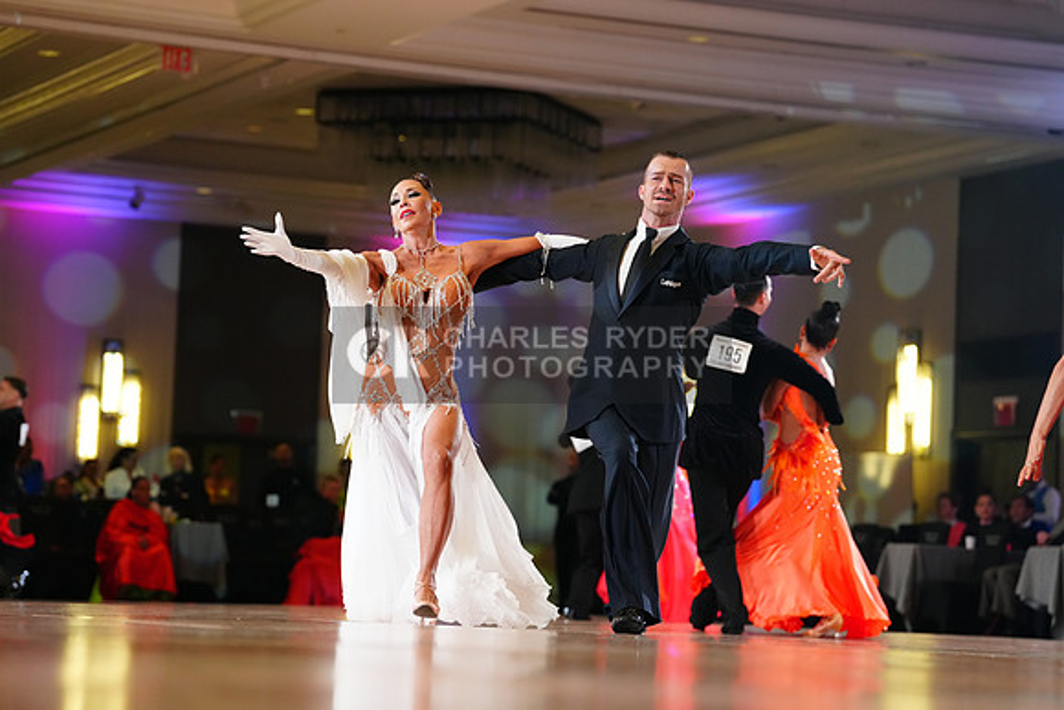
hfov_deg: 18.9
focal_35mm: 108
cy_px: 355
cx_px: 532
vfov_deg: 12.7
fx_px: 3193
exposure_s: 1/640
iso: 3200
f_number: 3.2
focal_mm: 108
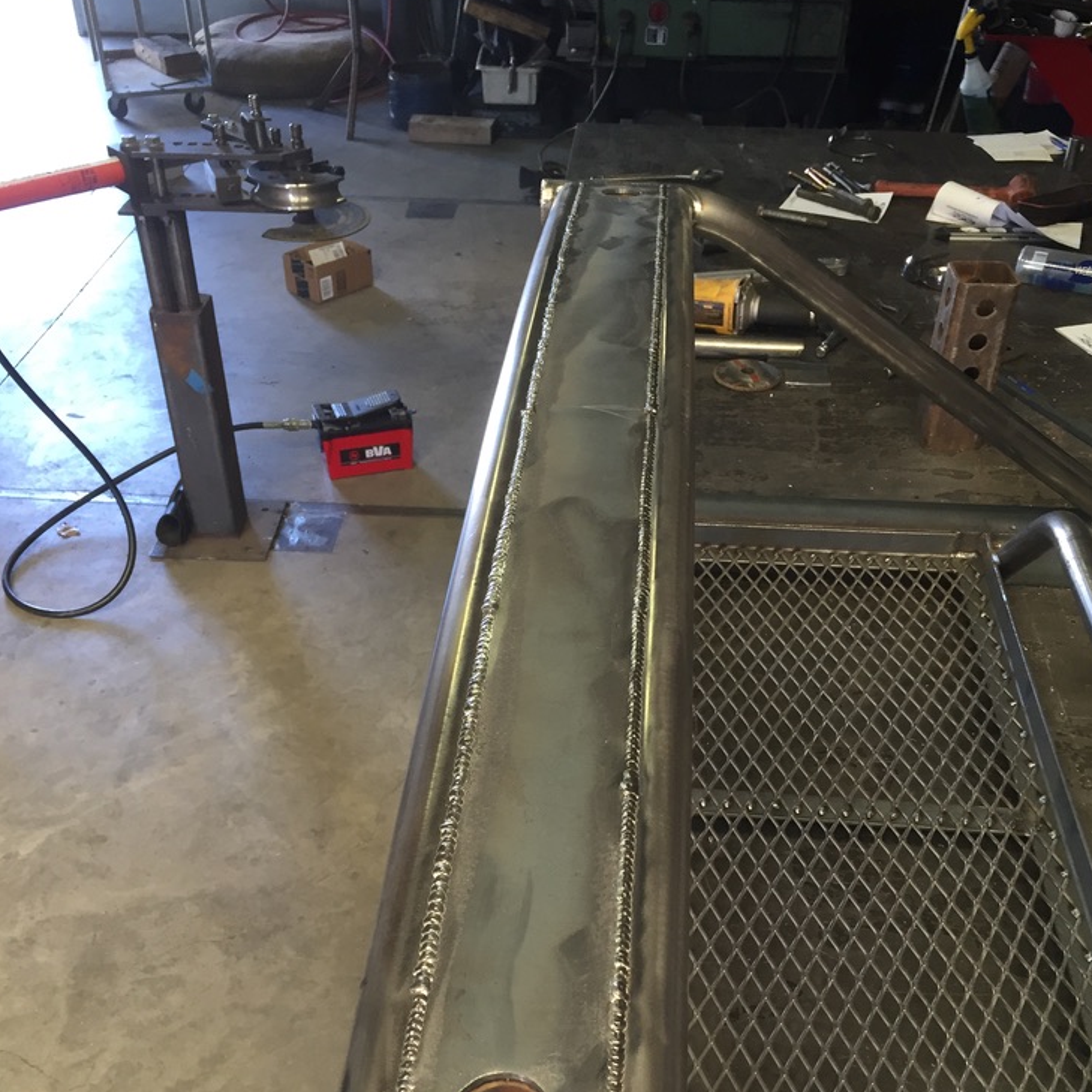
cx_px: 548
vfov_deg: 45.2
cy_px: 744
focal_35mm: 36
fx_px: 1285
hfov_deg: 46.0
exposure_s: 1/30
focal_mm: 4.15
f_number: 2.2
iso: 64
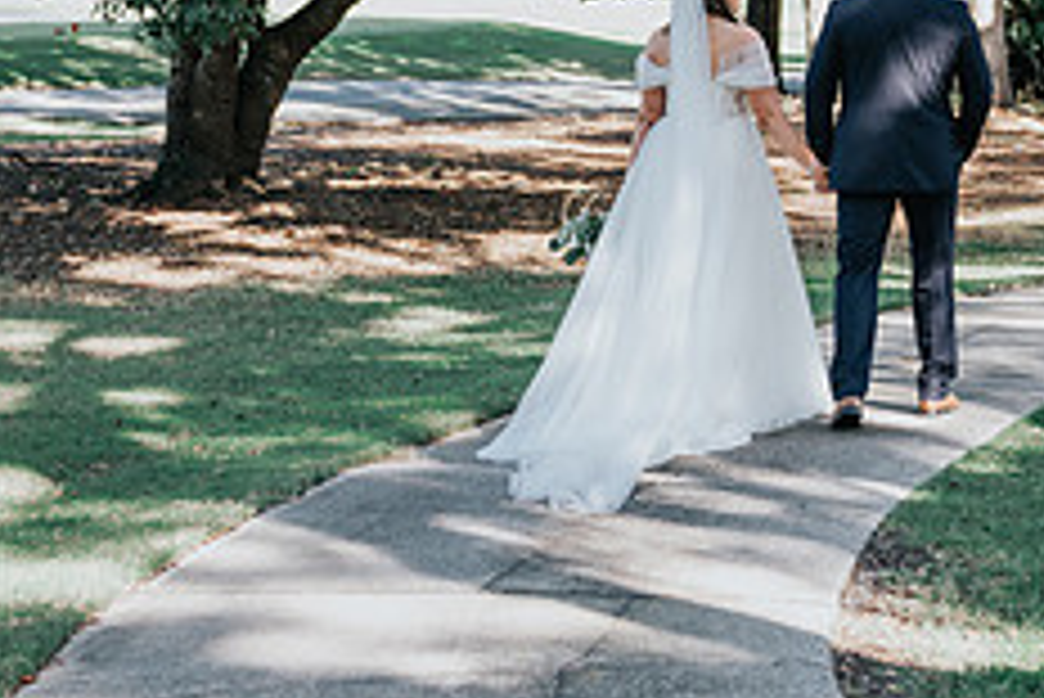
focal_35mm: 95
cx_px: 778
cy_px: 101
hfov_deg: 21.3
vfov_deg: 14.3
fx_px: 2757
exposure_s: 1/250
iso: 125
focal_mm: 38
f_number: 2.8
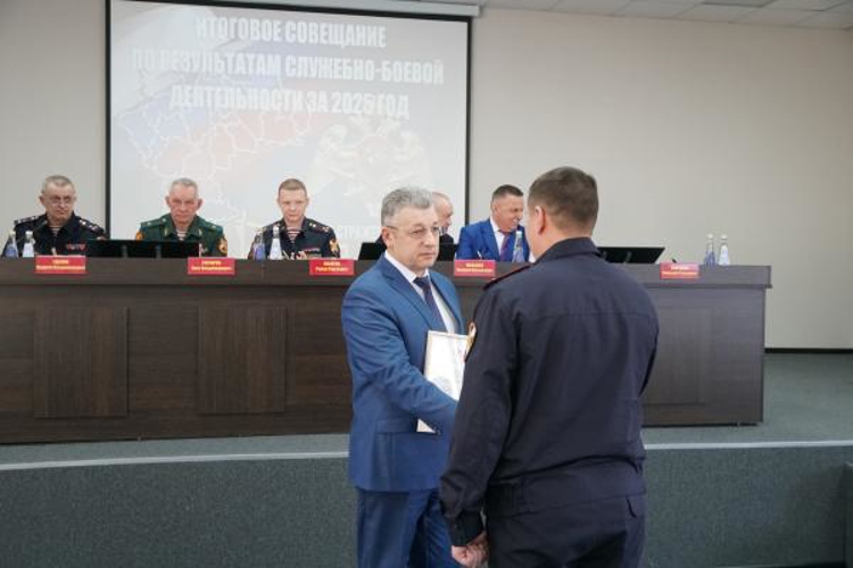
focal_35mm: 42
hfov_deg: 46.4
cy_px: 284
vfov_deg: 31.9
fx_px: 995
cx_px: 426
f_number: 4.5
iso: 2000
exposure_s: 1/160
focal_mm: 28
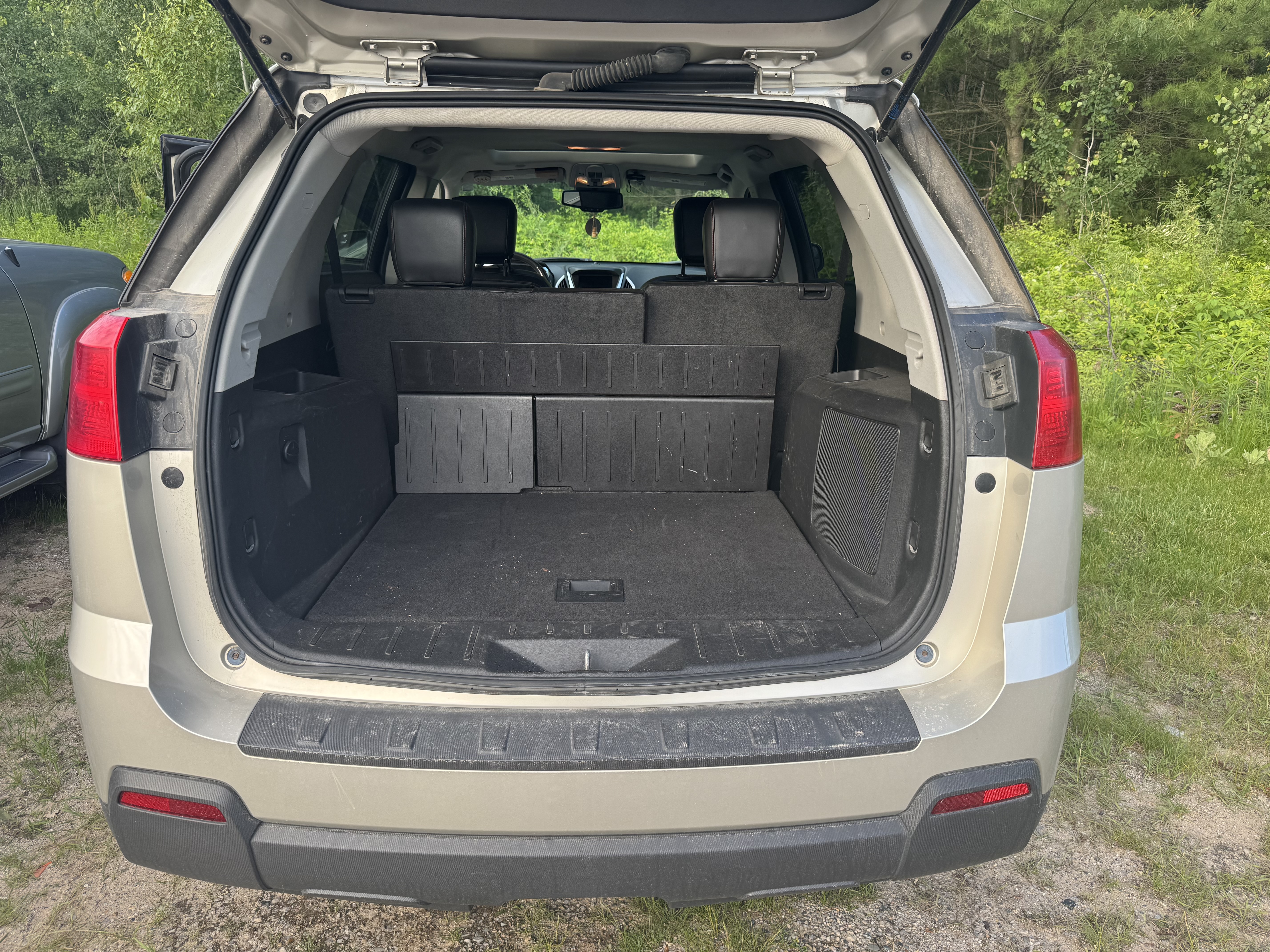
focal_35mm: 24
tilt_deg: -19.2
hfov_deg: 71.6
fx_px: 881
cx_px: 635
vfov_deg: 56.8
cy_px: 476
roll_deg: -0.3
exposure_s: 1/273
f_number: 1.78
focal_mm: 6.76
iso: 64
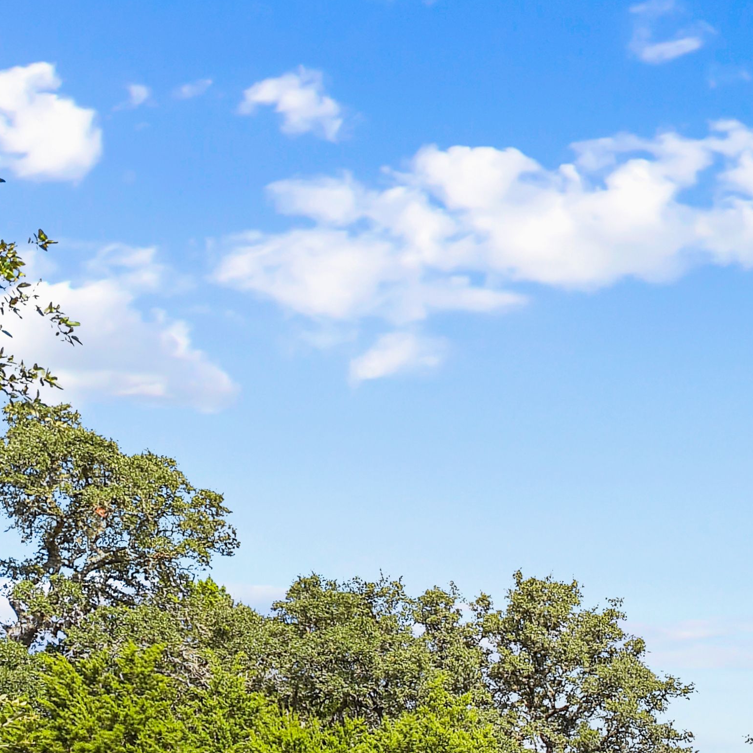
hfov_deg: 31.8
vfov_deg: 32.3
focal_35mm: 45
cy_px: 859
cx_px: 887
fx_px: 1107
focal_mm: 10
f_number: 4
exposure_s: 1/320
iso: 125
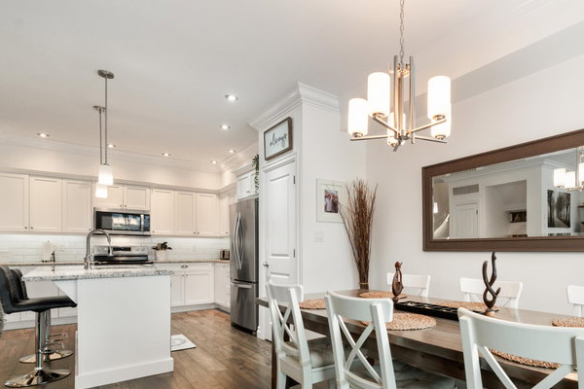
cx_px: 363
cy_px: 248
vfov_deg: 60.9
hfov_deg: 82.5
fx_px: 324
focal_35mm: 20
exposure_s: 1/13
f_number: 7.1
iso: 200
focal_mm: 10
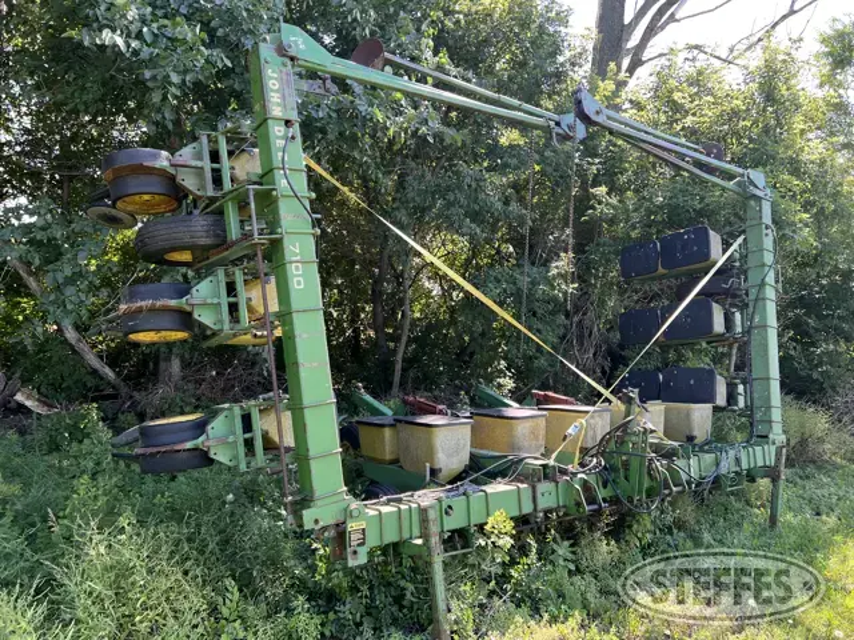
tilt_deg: -2.5
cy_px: 320
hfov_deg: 67.3
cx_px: 427
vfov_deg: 53.1
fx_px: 641
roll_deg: -1.0
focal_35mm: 26
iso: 50
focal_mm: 5.7
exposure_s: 1/303
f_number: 1.5
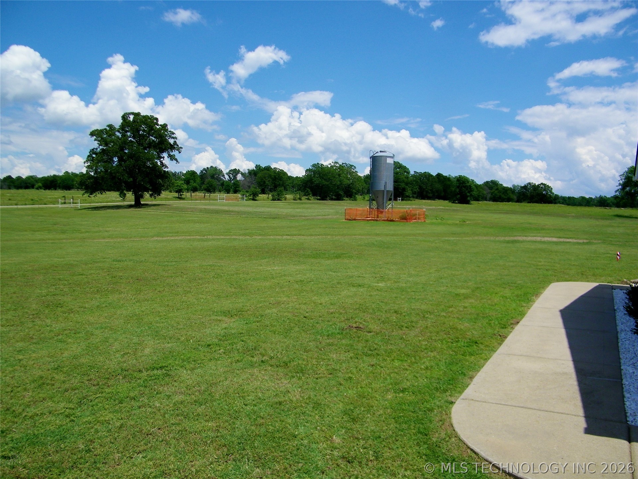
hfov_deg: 63.4
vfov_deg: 49.7
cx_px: 319
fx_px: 516
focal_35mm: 28
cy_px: 240
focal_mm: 5
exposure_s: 1/400
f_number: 7
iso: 80
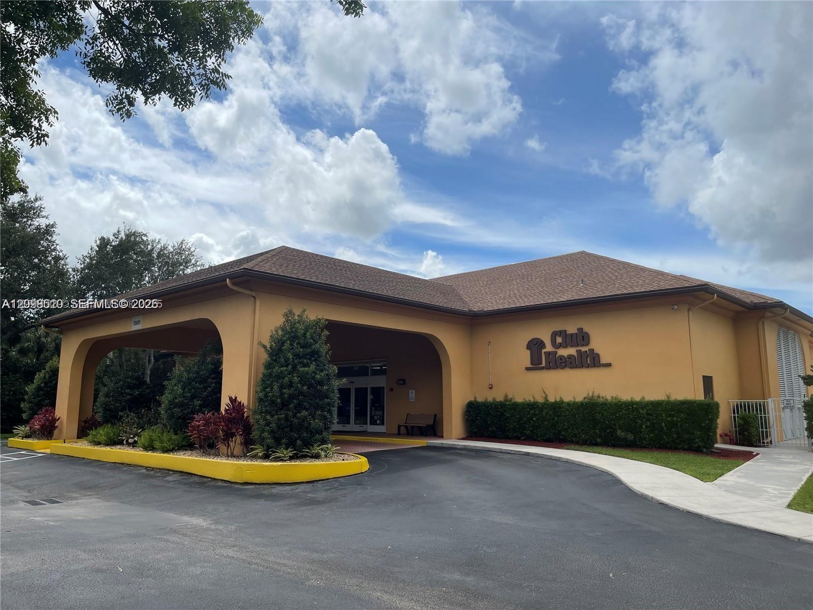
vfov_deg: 54.9
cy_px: 305
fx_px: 587
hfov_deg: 69.4
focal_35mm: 25
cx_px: 406
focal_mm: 5.1
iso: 32
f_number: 1.6
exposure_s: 1/6579
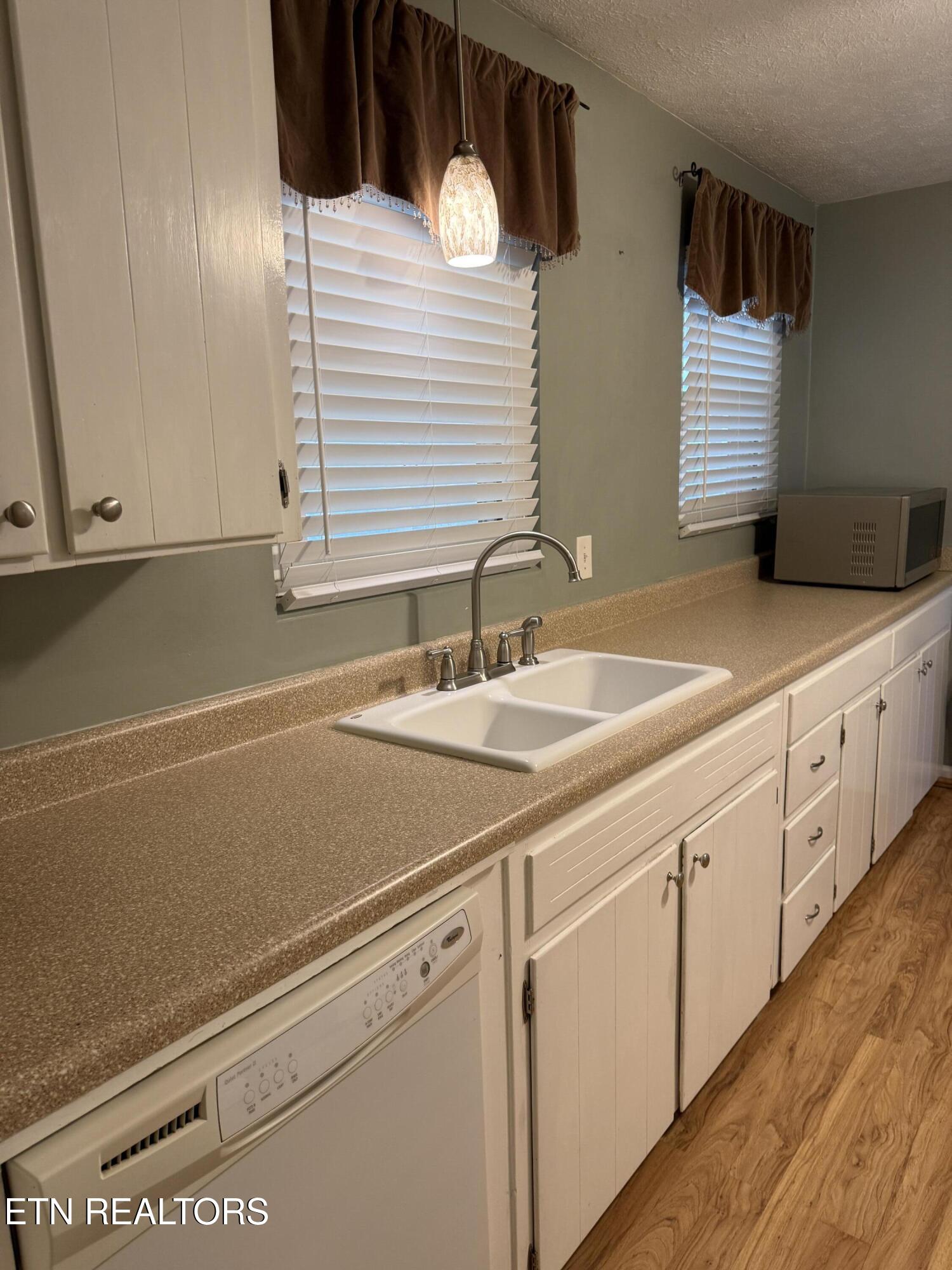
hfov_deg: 56.8
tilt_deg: -9.6
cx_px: 476
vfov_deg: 71.6
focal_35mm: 24
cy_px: 635
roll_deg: +1.6
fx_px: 880
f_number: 1.78
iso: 160
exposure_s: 1/60
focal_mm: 6.76
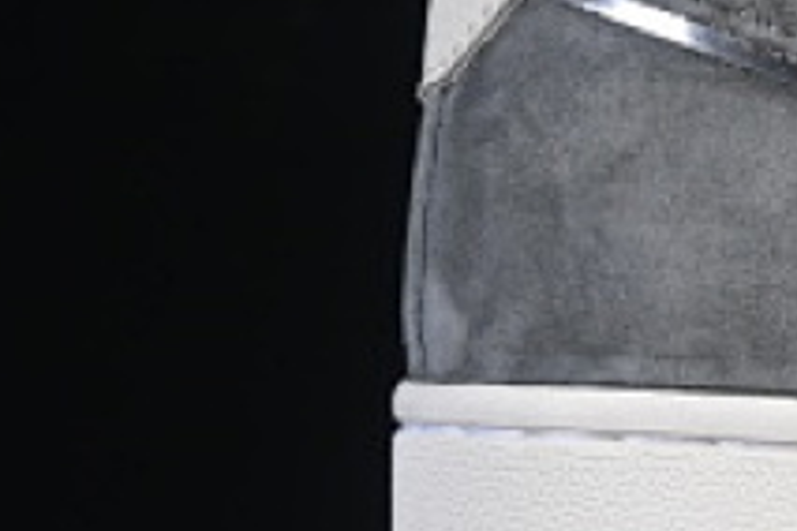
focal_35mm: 380
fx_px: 8412
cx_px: 1781
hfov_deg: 5.3
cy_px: -11
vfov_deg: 3.6
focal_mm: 50
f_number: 8
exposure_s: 1/80
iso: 160
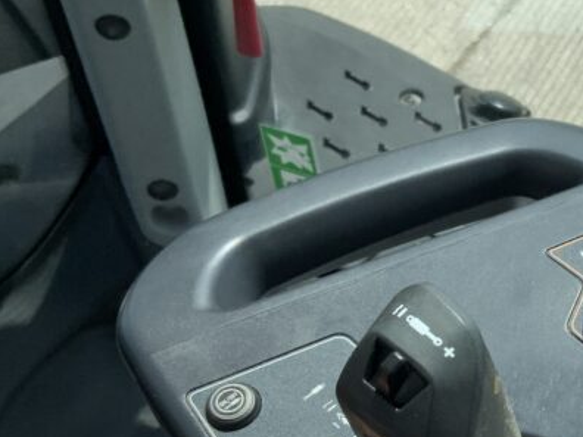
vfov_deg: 19.5
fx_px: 1263
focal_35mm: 75
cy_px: 340
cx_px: 657
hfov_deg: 24.1
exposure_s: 1/1377
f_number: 1.8
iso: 16
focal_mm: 3
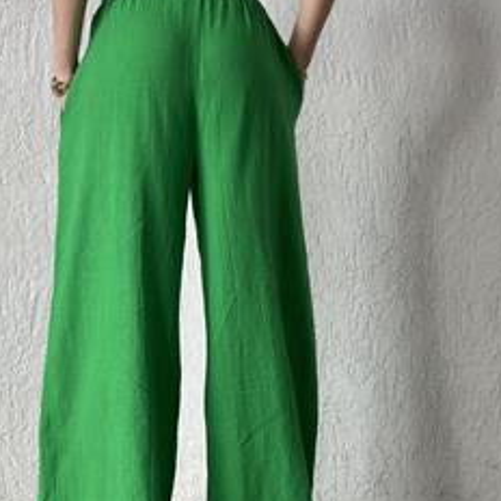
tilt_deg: +4.9
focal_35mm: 78
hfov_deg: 22.2
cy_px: 194
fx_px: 1277
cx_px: 203
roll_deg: +0.7
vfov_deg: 22.2
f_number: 1.78
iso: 100
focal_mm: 6.86
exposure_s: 1/121
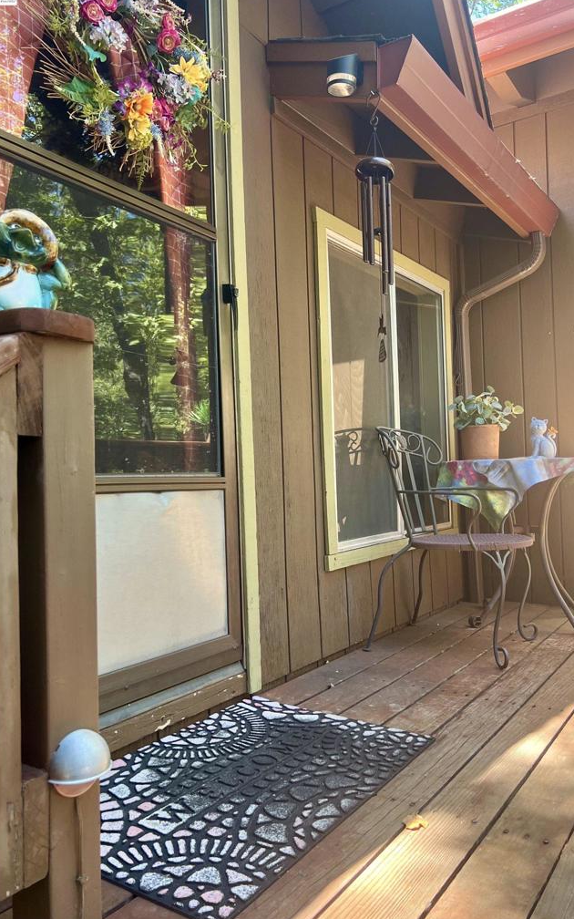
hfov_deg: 44.5
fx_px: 701
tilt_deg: +2.0
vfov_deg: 66.5
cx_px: 313
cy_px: 456
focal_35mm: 28
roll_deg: +2.1
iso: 80
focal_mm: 5.7
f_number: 1.5
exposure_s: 1/121
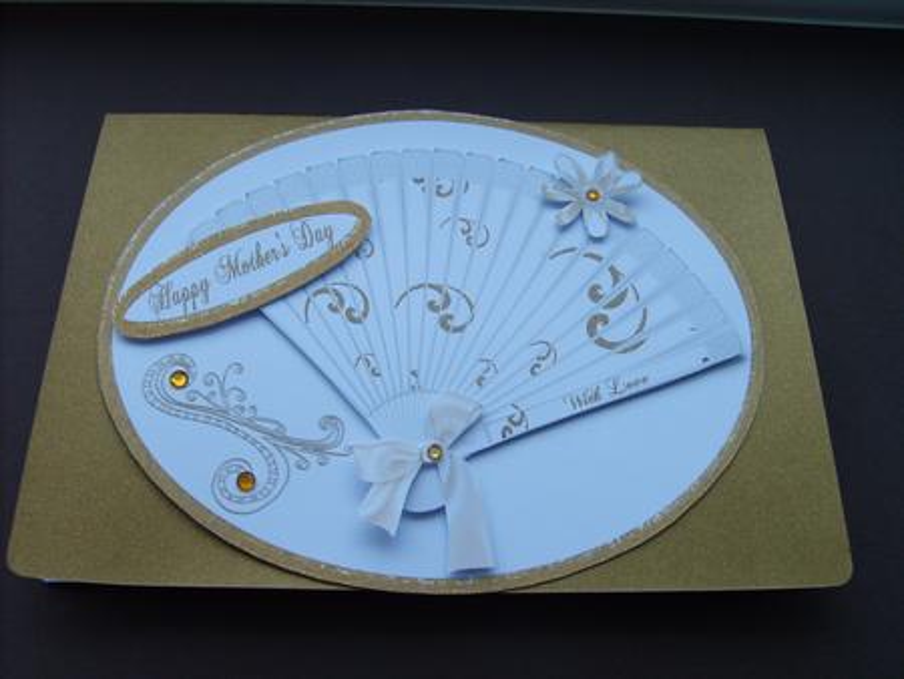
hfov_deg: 52.6
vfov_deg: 40.7
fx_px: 915
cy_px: 340
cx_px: 452
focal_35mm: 35
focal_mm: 5.8
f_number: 2.8
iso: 50
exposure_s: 1/45
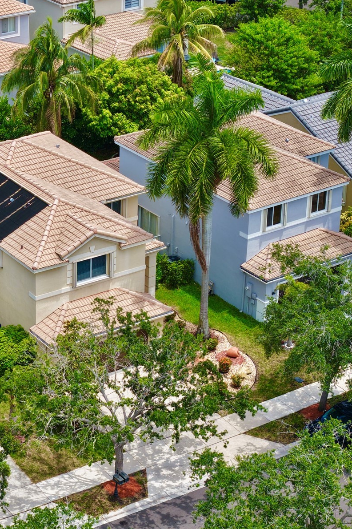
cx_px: 45
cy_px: 262
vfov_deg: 20.8
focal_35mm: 98
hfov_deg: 13.8
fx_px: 1438
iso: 125
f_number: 2.8
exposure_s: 1/640
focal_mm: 19.35
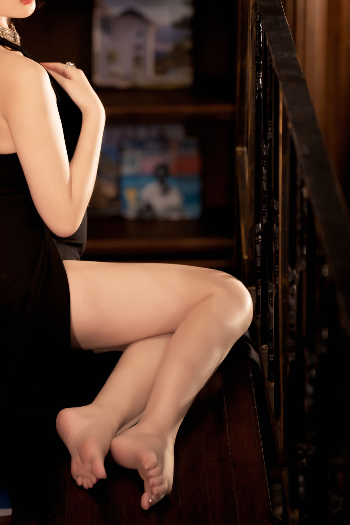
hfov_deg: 10.6
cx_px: 118
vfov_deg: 15.9
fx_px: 1882
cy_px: 173
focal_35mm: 129
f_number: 2.8
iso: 800
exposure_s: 1/200
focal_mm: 96
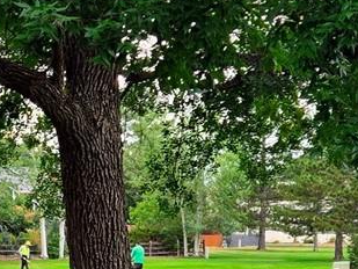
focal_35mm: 119
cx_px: 38
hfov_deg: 16.3
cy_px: 289
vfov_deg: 12.3
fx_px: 1231
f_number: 1.8
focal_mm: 5.4
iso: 40
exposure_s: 1/180
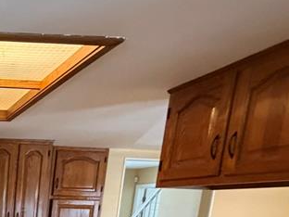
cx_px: -89
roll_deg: -1.8
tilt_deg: -10.9
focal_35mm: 46
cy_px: 278
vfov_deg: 26.8
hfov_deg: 31.5
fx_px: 384
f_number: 2.2
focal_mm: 2.22
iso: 500
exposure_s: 1/60
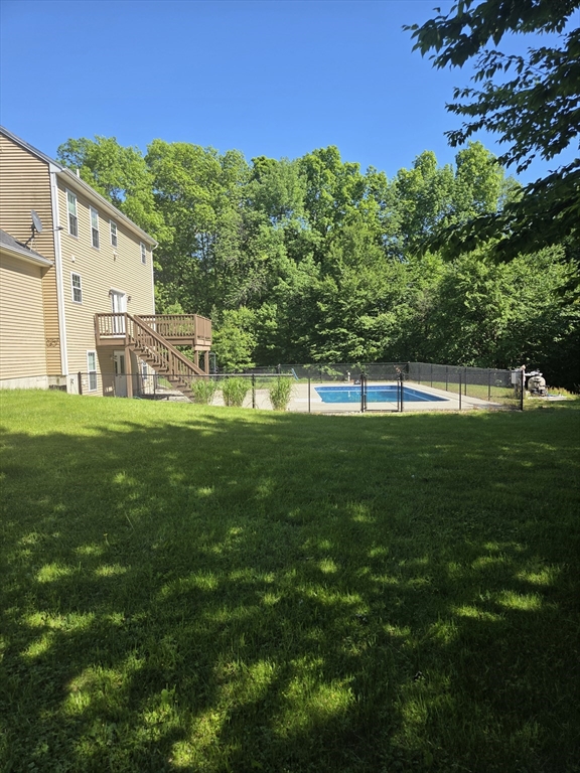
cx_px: 290
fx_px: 514
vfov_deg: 73.9
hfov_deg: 58.9
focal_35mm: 23
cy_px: 386
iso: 80
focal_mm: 5.4
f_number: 1.8
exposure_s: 1/2600
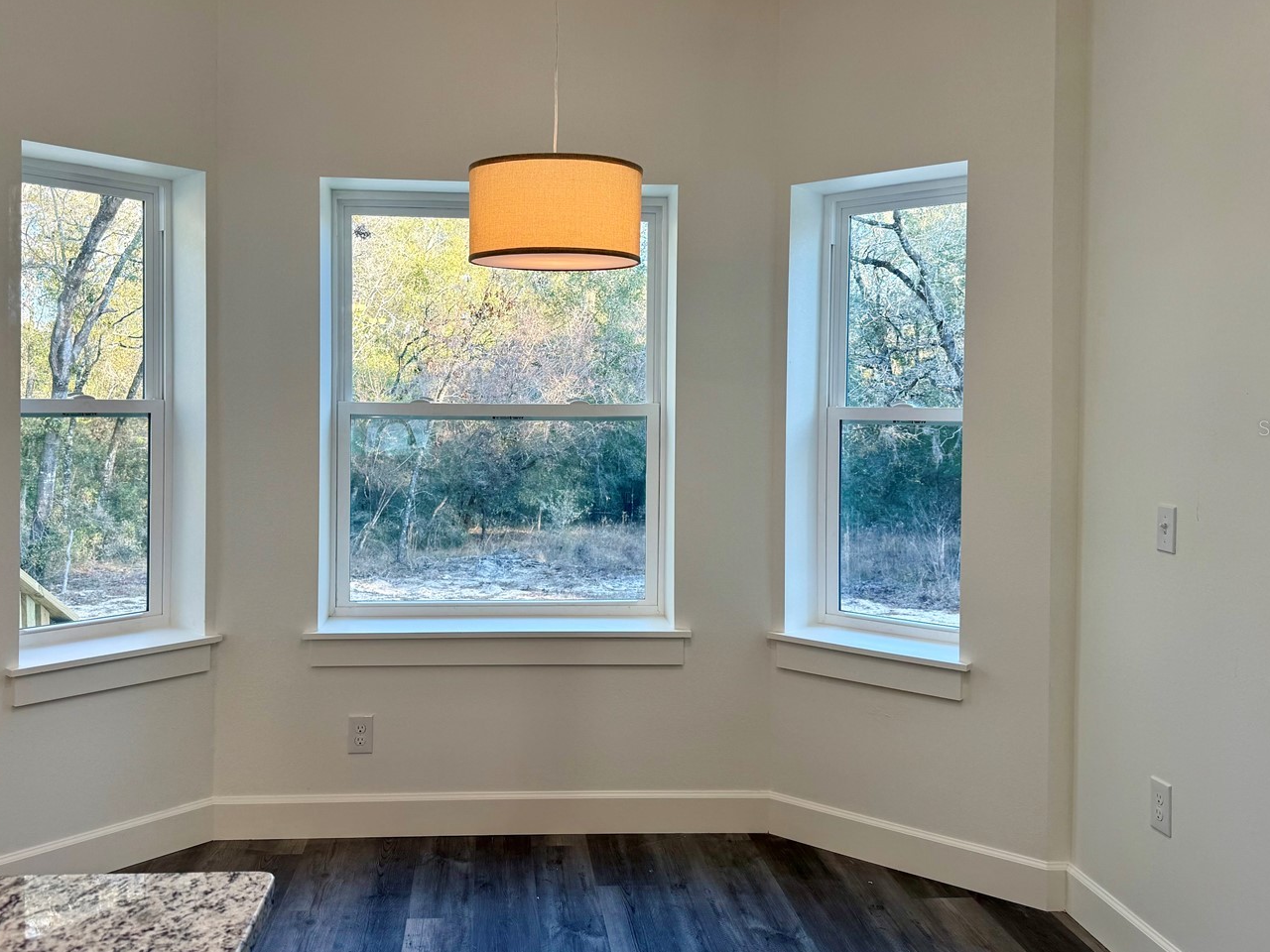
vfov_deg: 46.7
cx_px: 559
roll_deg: -0.2
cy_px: 427
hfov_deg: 59.8
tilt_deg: -1.2
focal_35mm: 30
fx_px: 1101
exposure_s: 1/144
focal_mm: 6.76
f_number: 1.78
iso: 80
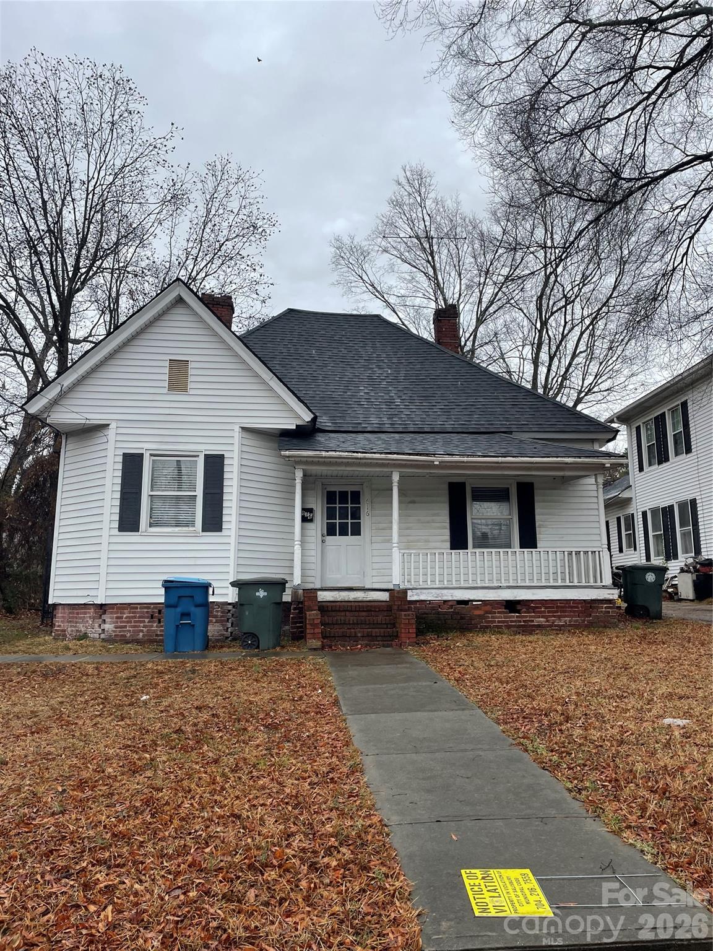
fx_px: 714
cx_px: 356
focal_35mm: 26
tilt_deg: +10.0
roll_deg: +0.6
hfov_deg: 53.1
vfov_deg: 67.3
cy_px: 476
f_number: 1.6
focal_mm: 4.2
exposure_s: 1/381
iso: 32
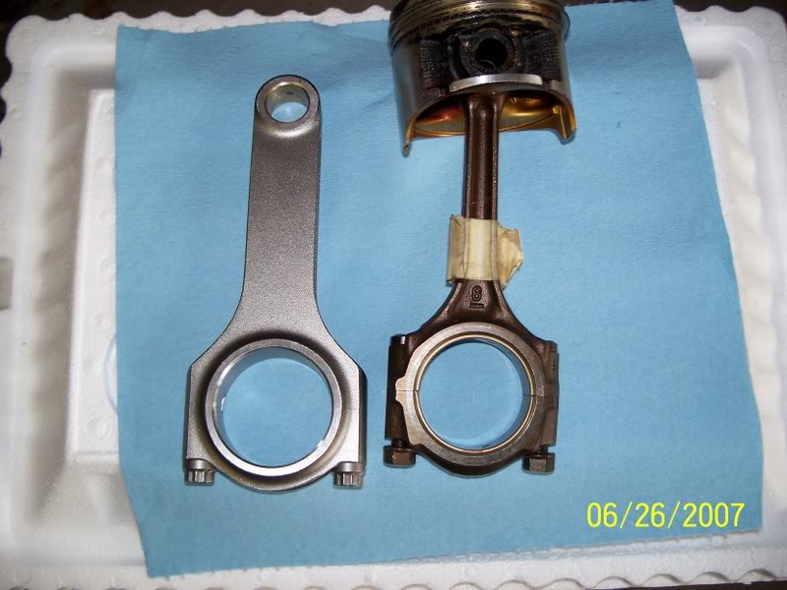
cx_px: 394
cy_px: 295
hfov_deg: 50.1
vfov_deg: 38.7
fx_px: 841
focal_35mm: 37
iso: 80
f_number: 2.8
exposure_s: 1/60
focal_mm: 7.8
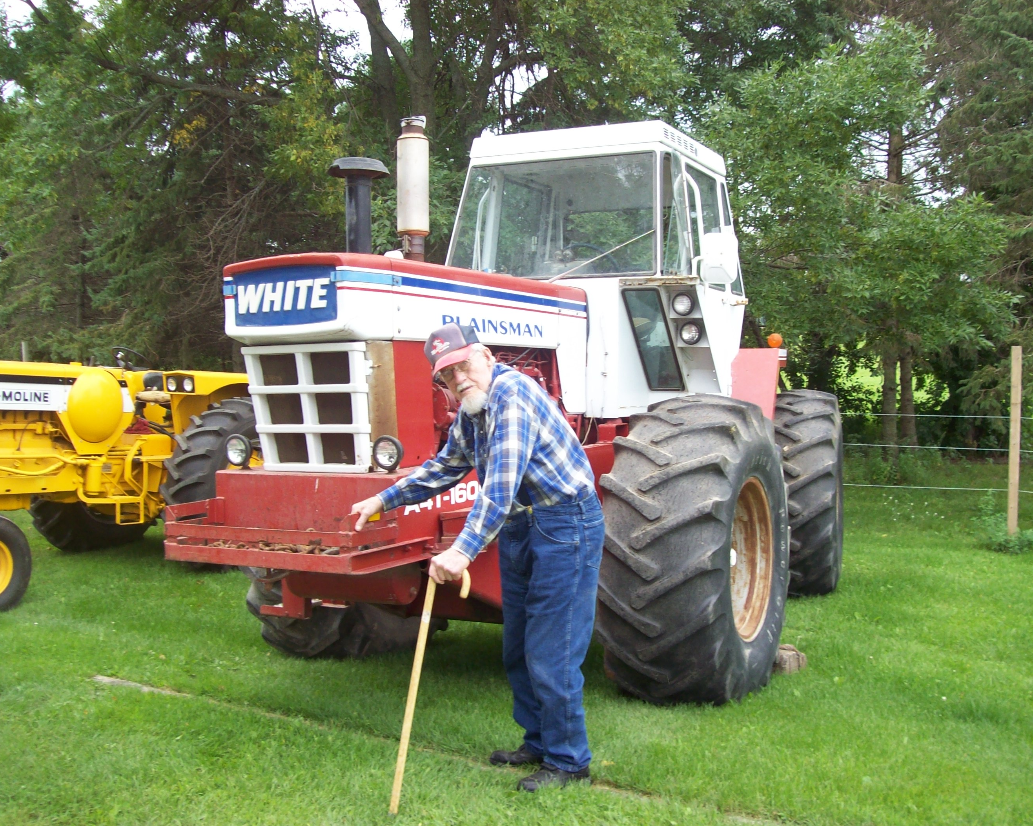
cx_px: 542
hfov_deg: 47.9
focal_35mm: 38
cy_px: 418
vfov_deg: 39.2
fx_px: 1162
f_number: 2.7
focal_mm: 6
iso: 80
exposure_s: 1/269
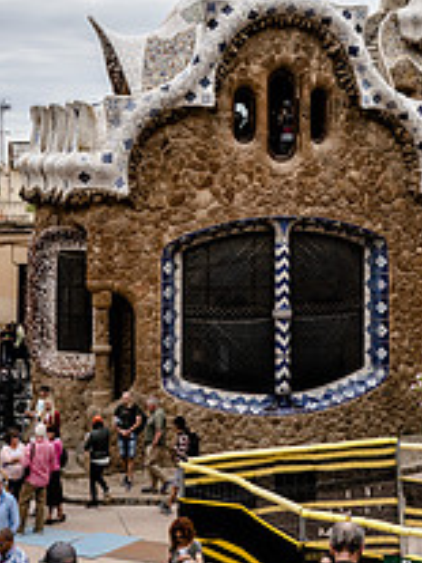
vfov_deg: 27.4
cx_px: 319
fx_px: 1123
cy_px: 87
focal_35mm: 69
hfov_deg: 21.1
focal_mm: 33
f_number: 8
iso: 250
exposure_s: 1/500
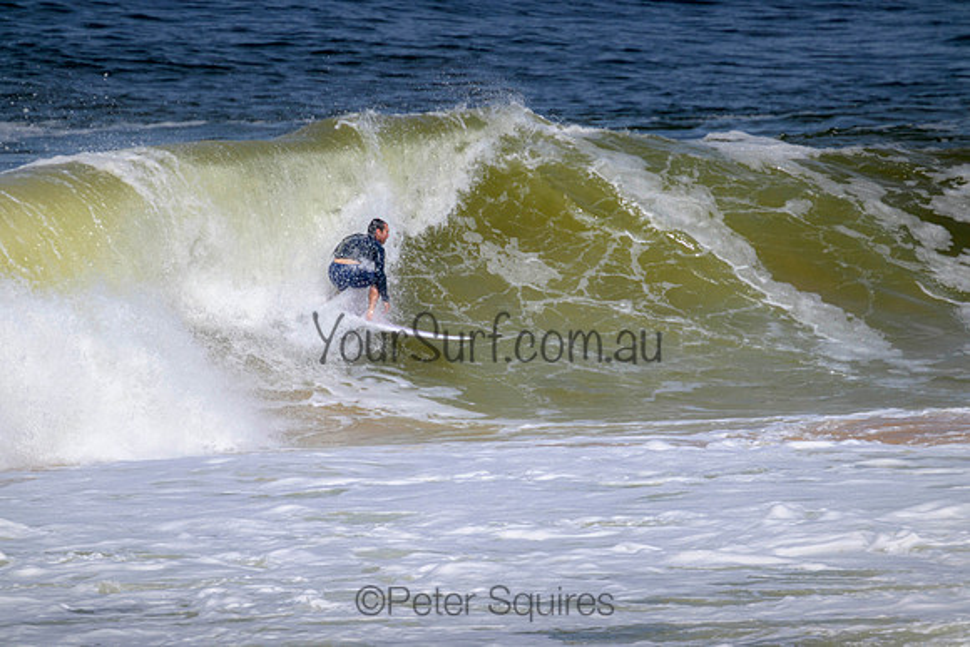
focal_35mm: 800
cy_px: 324
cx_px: 485
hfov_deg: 2.6
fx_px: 21560
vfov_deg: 1.7
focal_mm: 800
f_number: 11
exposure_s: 1/2000
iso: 400
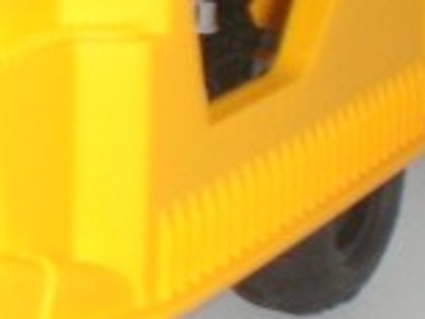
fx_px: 1954
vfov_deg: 9.3
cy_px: -11
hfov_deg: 11.7
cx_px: -261
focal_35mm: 159
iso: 200
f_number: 3.1
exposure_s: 1/60
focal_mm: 6.3
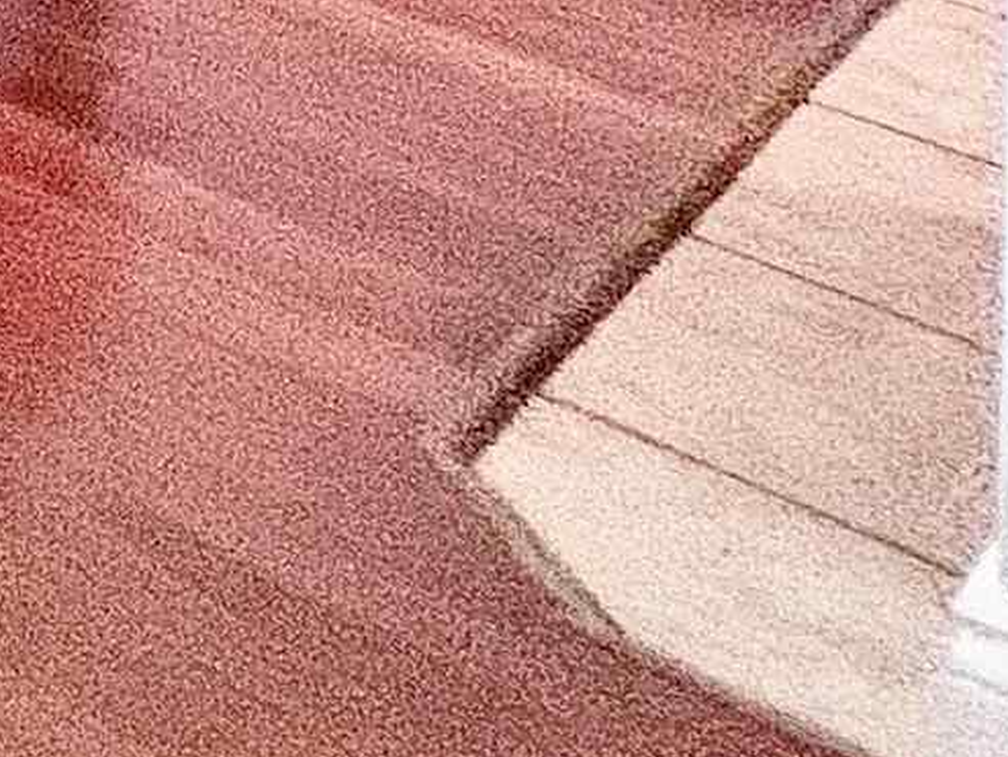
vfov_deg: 12.2
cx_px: -2041
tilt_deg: -2.2
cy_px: -1311
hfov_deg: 11.4
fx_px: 2359
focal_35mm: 81
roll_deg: +1.6
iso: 125
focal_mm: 1.57
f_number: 1.8
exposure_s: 1/120
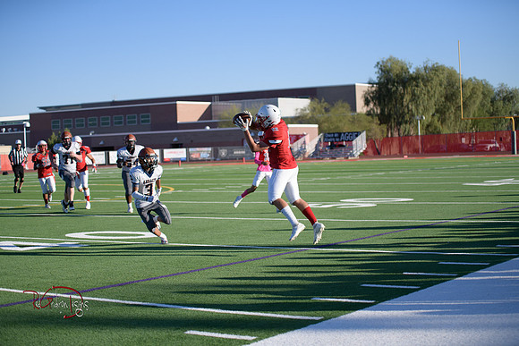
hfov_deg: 28.8
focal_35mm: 70
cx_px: 260
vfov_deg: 19.5
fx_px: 1009
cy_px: 173
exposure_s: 1/5000
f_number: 2.8
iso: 320
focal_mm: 70
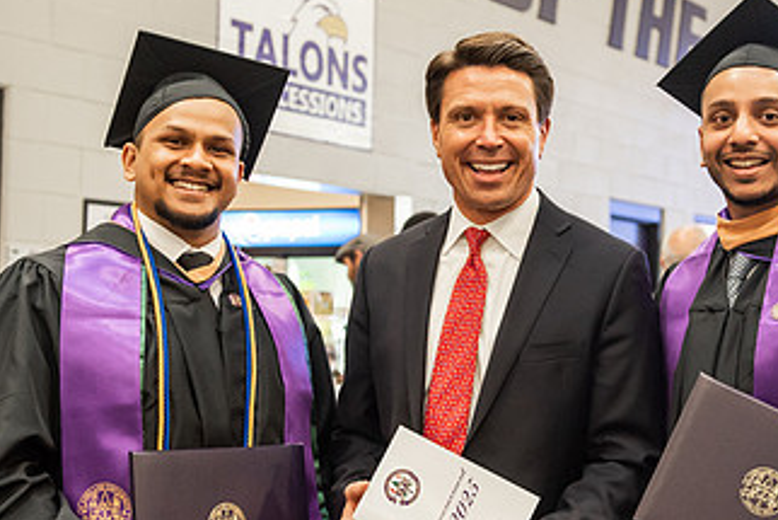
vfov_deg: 18.9
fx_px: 1557
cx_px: 488
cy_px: 238
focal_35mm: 72
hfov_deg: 28.0
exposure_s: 1/200
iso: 2500
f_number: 3.5
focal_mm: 40
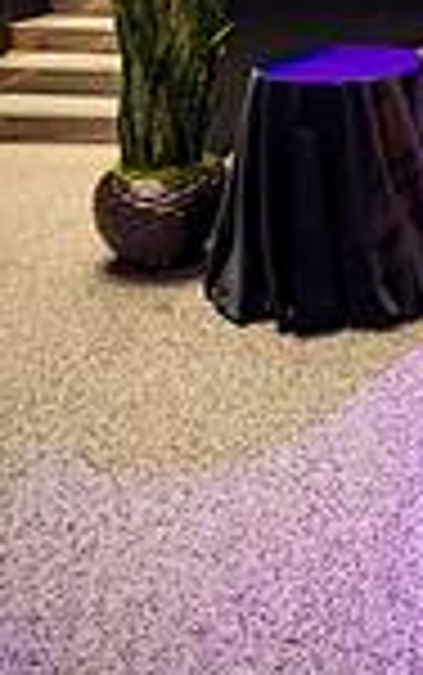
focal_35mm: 49
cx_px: 585
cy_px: -198
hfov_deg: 22.8
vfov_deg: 31.7
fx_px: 902
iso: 720
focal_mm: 16
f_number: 2.2
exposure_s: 1/50
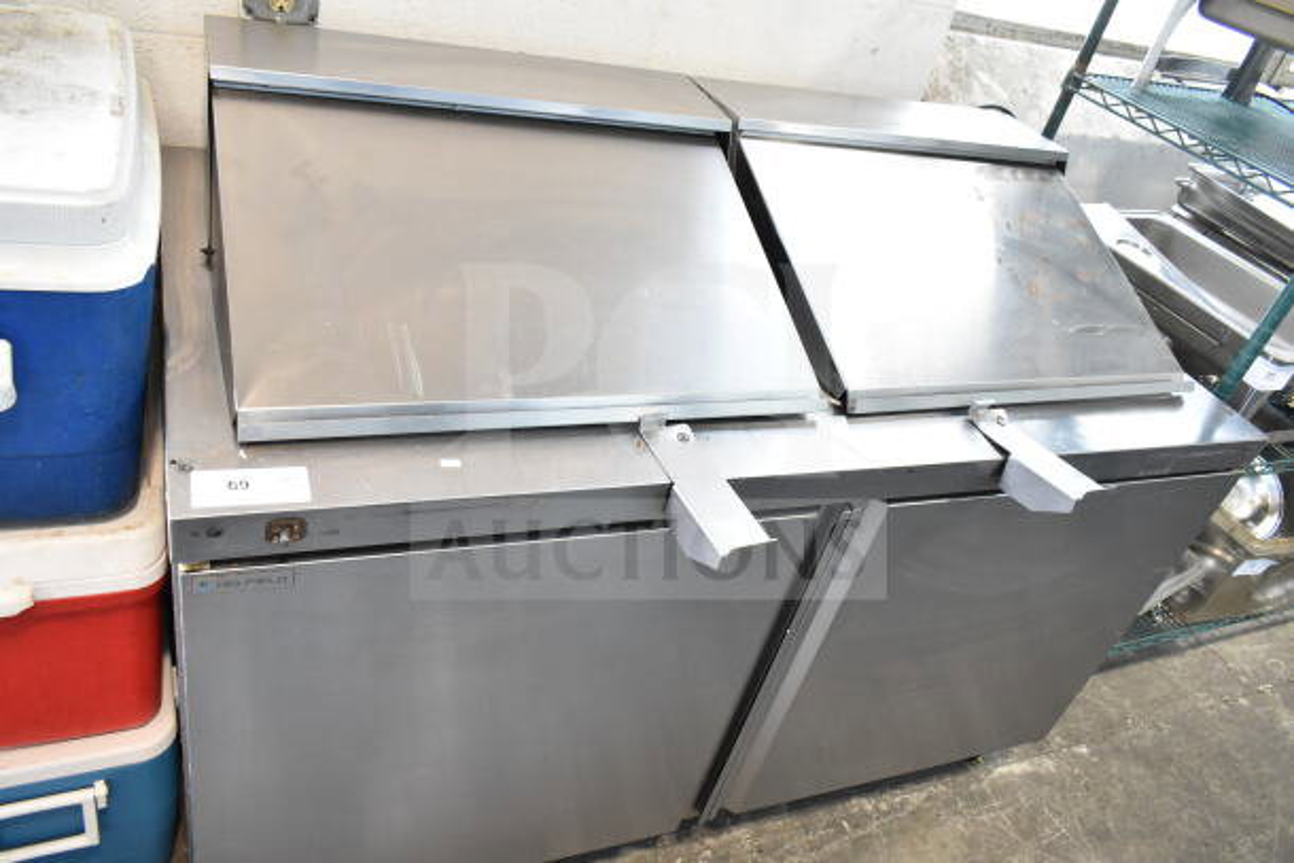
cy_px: 432
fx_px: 971
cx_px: 647
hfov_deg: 67.4
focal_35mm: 27
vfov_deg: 48.0
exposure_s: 1/100
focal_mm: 18
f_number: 5
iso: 1600
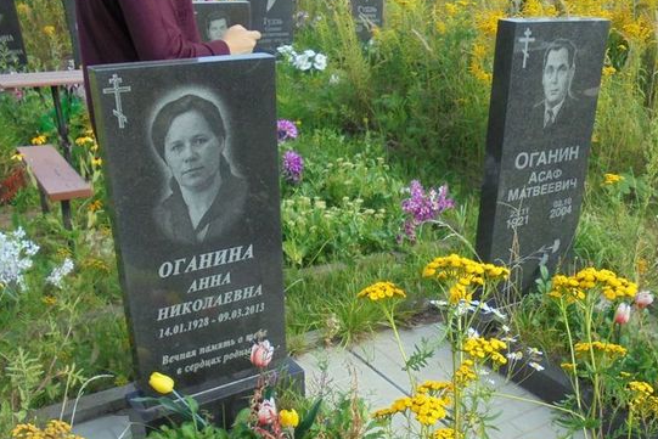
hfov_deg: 48.2
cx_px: 387
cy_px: 347
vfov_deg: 32.6
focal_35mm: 40
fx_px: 731
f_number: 3.5
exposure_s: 1/250
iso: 160
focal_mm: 4.6
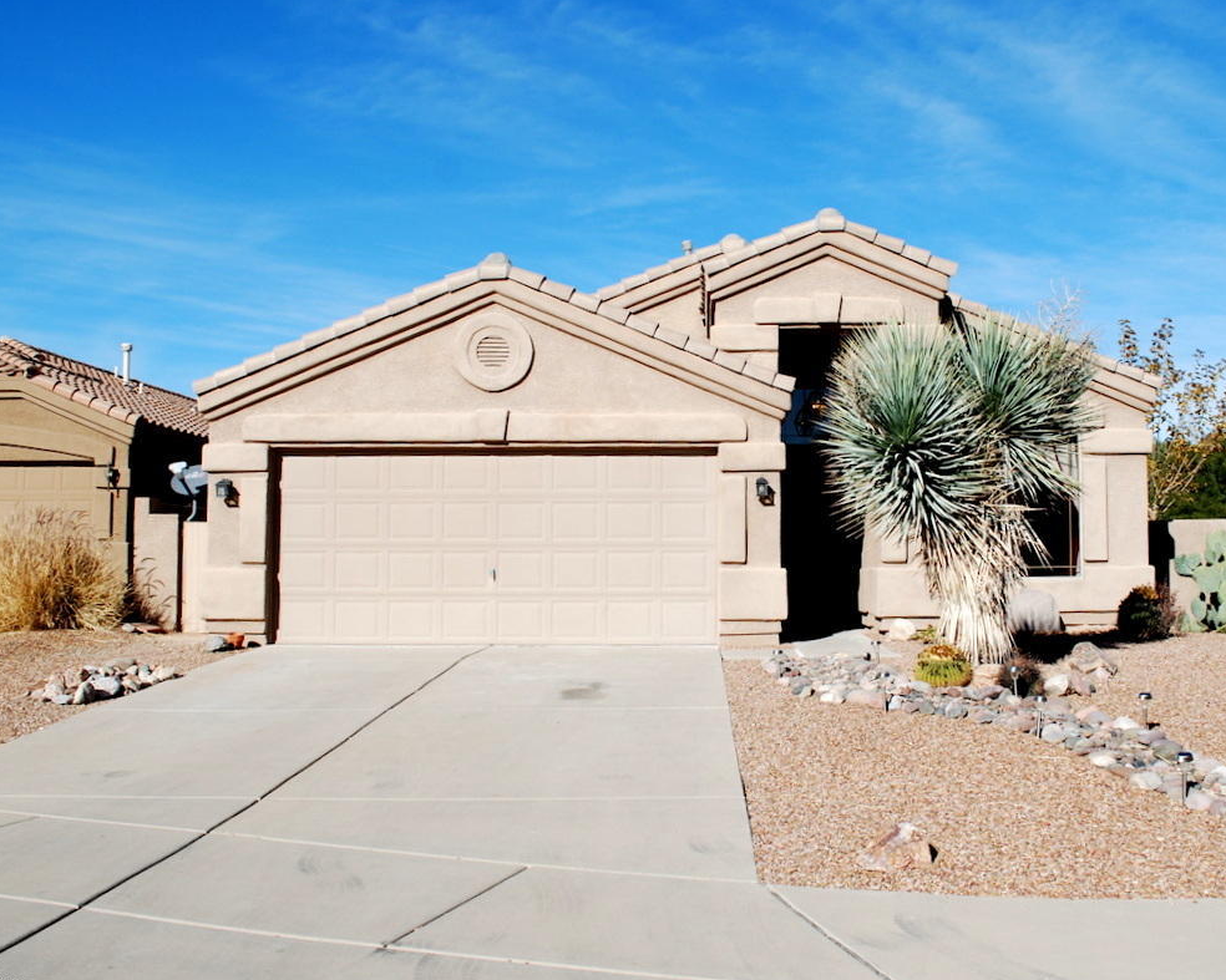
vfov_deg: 44.5
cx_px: 711
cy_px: 490
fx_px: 1197
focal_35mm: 33
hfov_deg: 54.0
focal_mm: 18
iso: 100
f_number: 8
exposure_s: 1/250
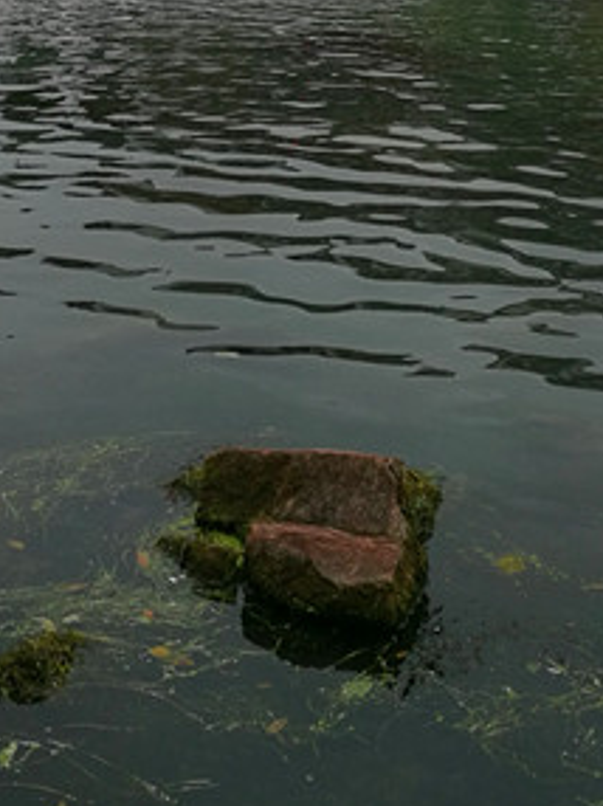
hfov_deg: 23.1
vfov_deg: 27.7
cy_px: -110
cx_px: 406
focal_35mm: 63
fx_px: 1465
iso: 50
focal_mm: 4.5
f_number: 2.2
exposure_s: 1/407
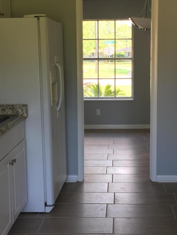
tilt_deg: -5.6
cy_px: 102
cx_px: 106
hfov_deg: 26.5
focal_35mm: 55
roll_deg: +0.6
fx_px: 375
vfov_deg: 34.9
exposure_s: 1/40
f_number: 2.2
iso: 25
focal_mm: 4.15
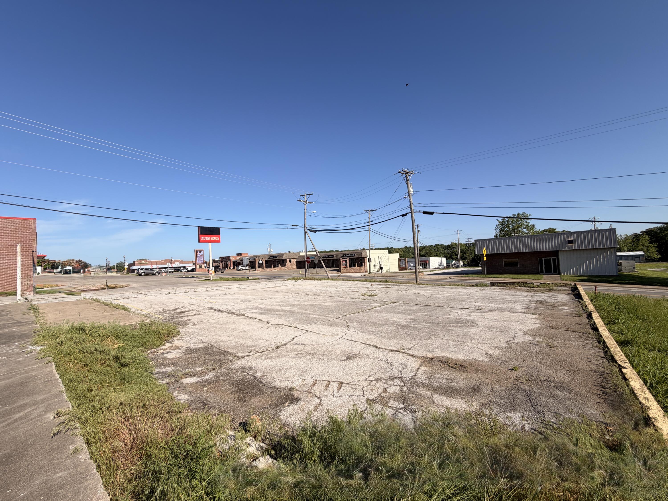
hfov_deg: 102.1
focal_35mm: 14
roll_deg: +3.9
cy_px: 250
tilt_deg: +2.5
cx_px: 334
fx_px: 270
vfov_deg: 85.7
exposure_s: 1/1017
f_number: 2.2
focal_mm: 2.22
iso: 20
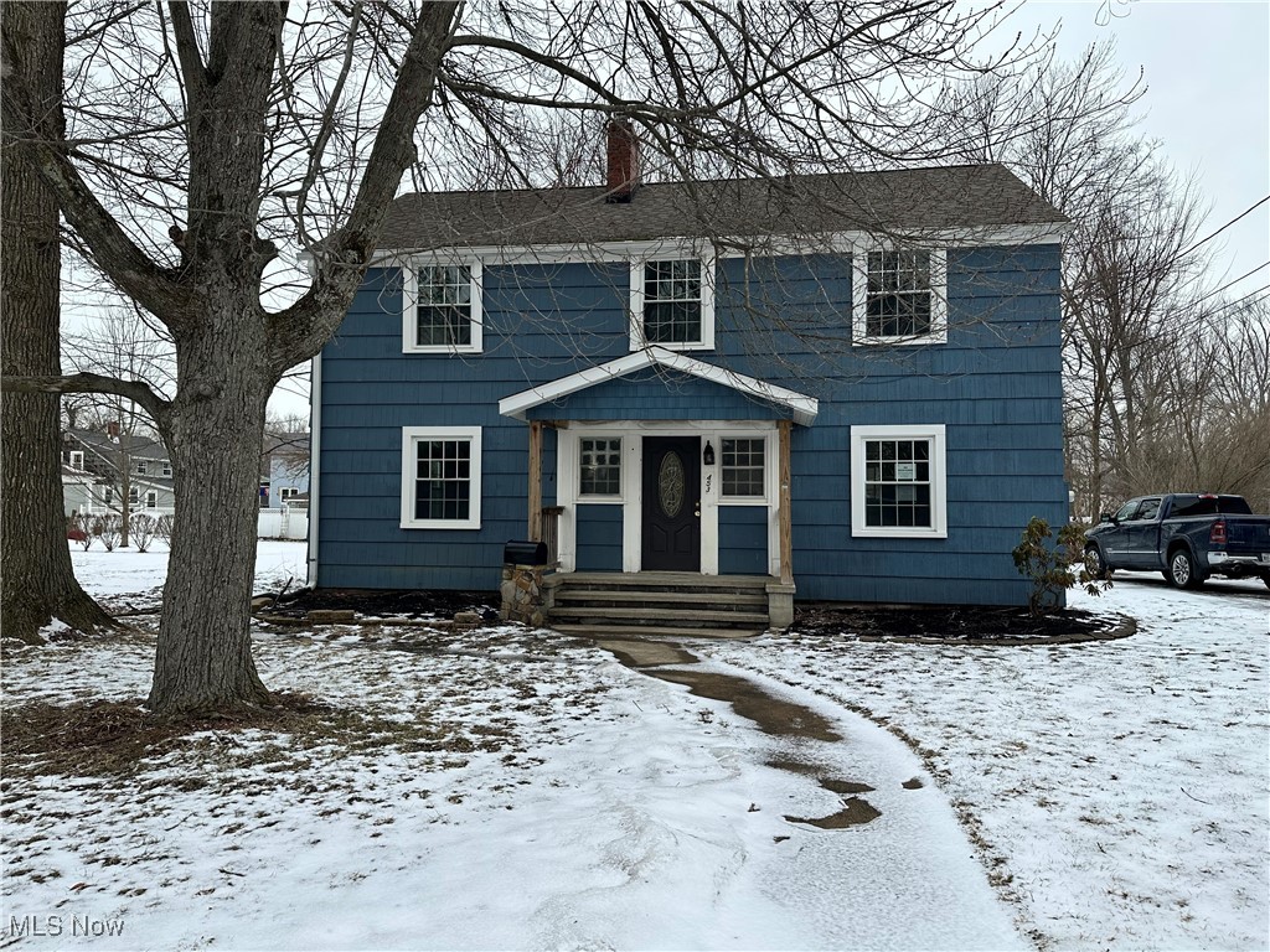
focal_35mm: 24
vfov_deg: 56.8
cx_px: 635
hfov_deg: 71.6
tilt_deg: +2.9
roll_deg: -0.3
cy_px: 476
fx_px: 881
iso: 80
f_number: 1.78
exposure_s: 1/1198
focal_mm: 6.86
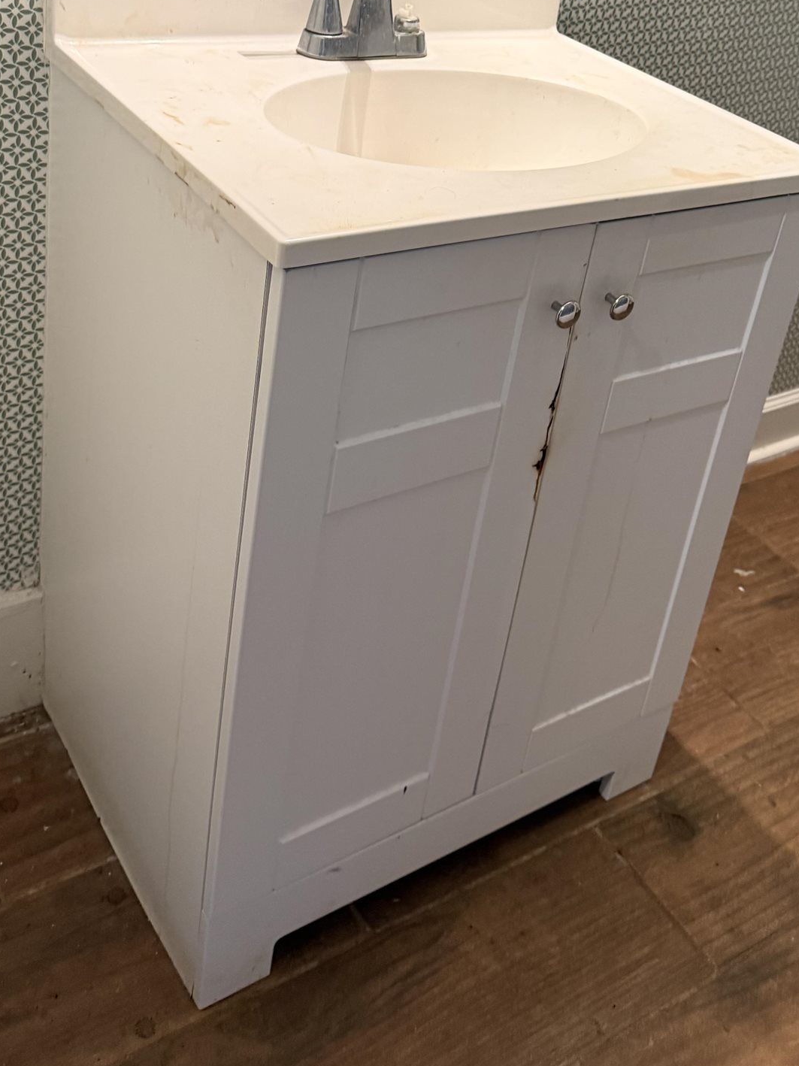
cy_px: 253
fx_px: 1201
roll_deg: -9.2
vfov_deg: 46.0
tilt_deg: -23.6
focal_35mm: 39
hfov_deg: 36.7
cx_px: 453
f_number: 1.78
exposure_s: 1/60
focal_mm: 6.76
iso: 400
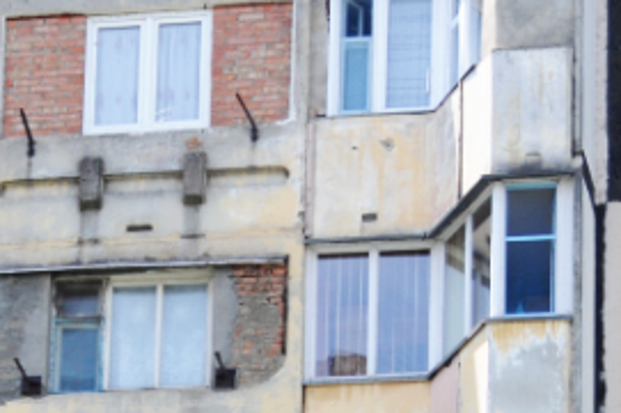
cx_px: 140
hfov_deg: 7.2
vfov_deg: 4.7
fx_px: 4962
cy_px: 558
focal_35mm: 288
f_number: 6.3
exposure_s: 1/640
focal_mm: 52
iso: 320
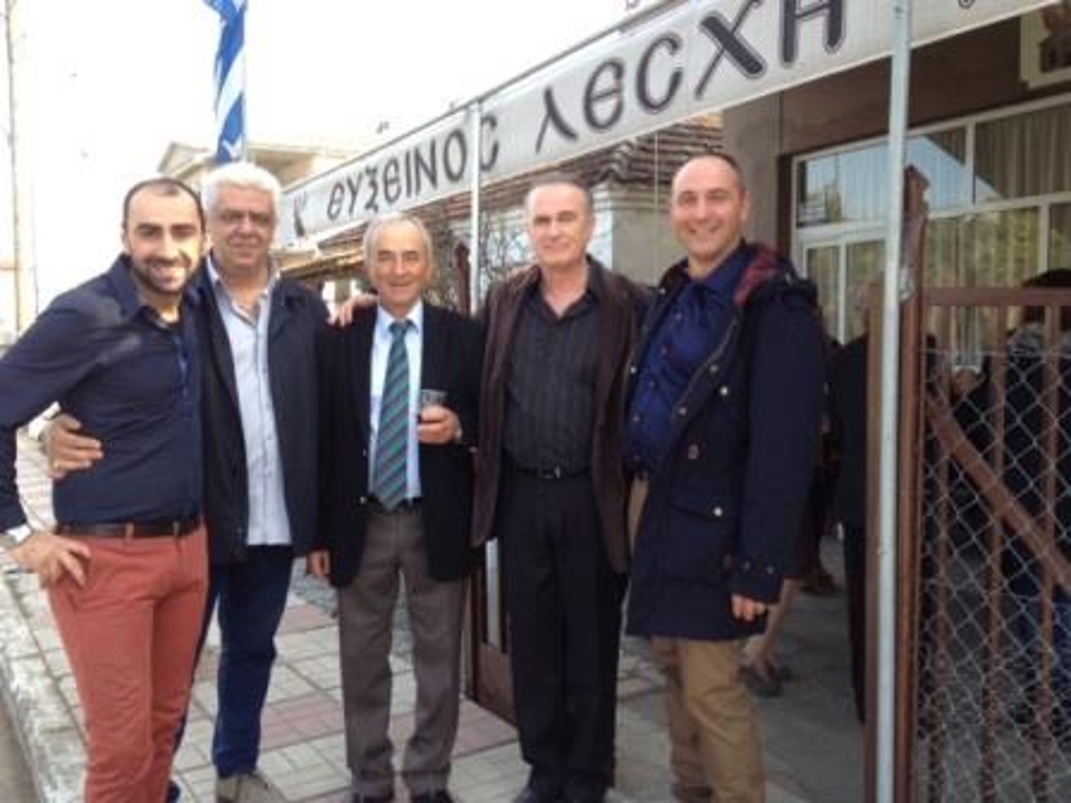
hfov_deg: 52.6
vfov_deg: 40.7
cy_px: 402
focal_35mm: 35
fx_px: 1083
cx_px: 536
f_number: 2.4
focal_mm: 4.28
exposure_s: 1/217
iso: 50
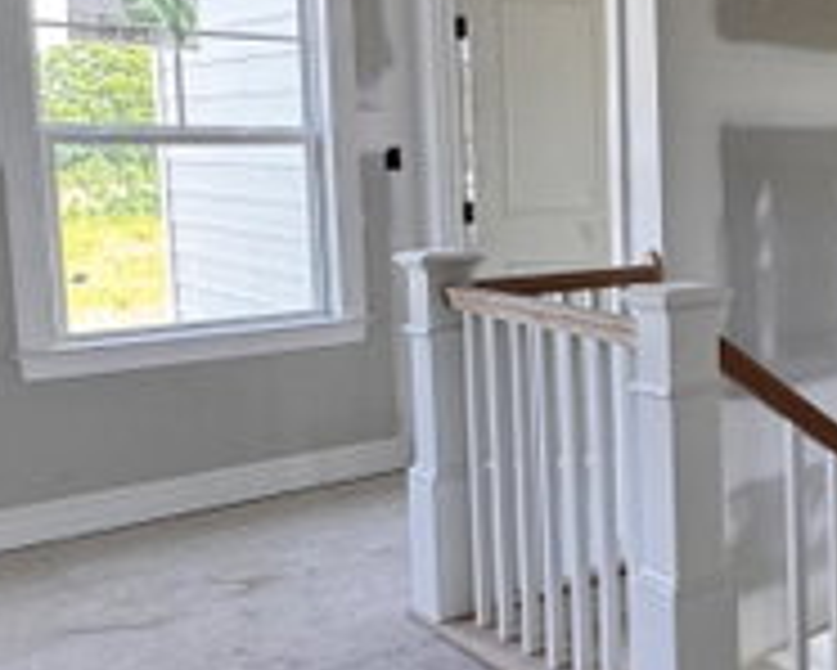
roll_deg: +0.0
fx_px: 1165
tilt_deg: -5.4
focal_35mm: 47
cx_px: 1037
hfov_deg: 31.9
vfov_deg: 32.0
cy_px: 252
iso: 160
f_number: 2.2
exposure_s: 1/99
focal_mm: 2.22
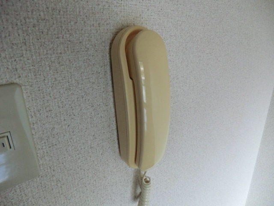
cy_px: 103
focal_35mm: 24
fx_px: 190
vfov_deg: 56.8
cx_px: 137
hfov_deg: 71.6
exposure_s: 1/60
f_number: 3.2
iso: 250
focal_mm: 4.3
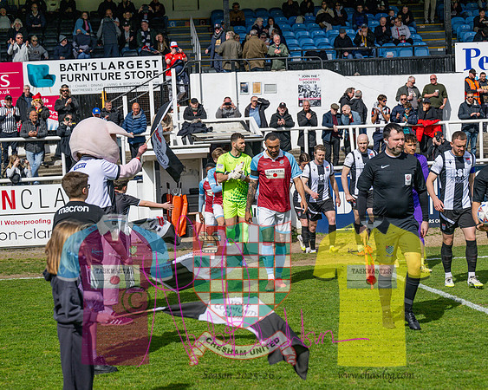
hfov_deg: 24.2
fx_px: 1139
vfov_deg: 19.4
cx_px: 244
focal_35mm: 79
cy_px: 195
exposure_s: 1/6400
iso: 200
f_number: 4
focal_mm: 70
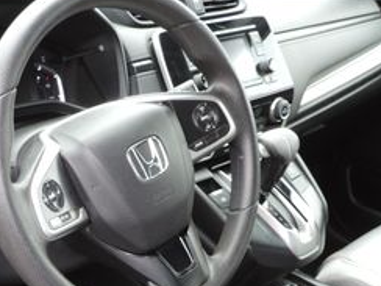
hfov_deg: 30.6
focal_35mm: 63
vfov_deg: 22.7
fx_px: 693
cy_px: 256
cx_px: 145
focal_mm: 4.3
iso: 90
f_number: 3
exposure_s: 1/30
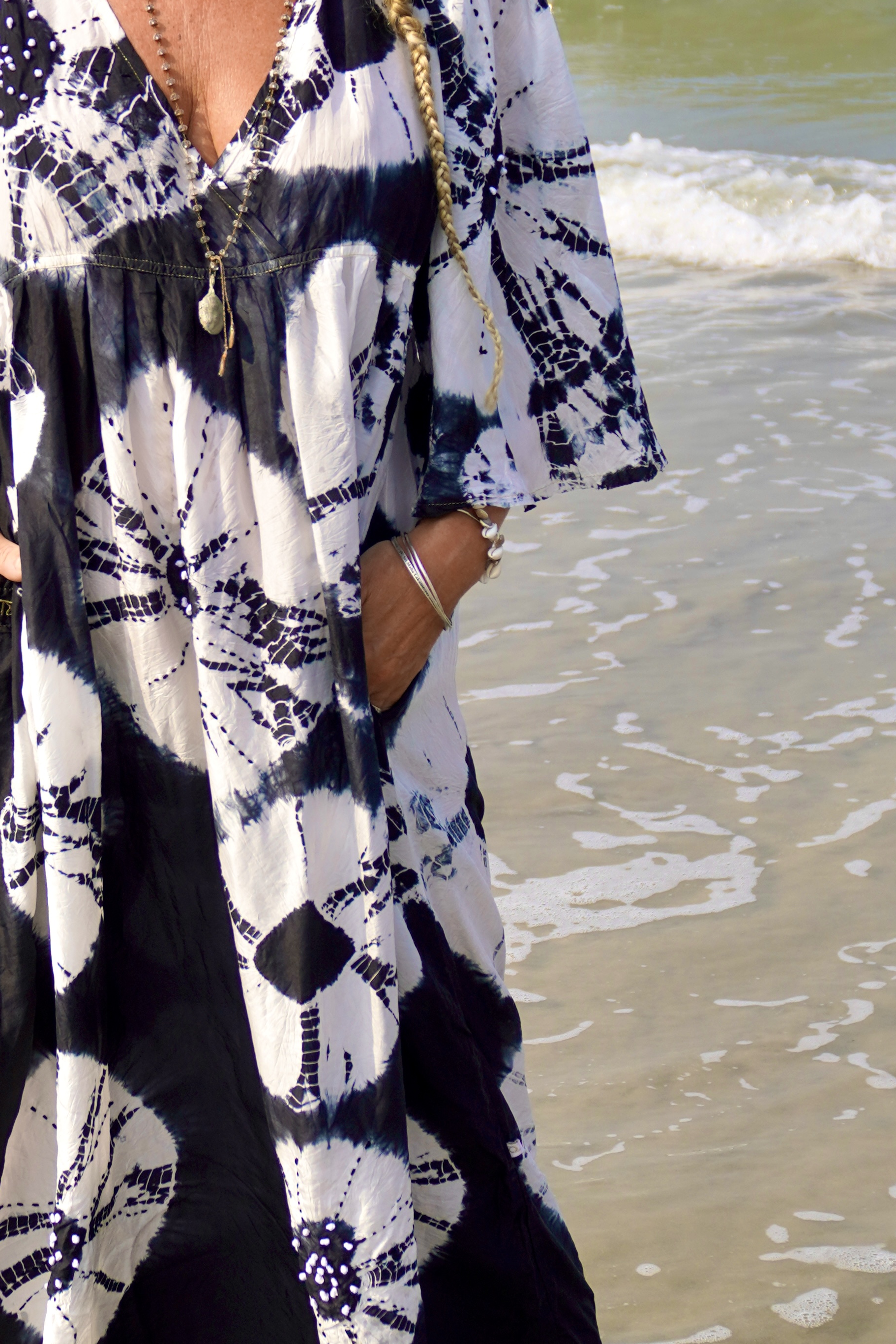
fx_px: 3811
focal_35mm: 102
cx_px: 296
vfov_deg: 20.0
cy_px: 724
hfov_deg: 13.4
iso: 100
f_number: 5
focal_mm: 31
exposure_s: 1/800
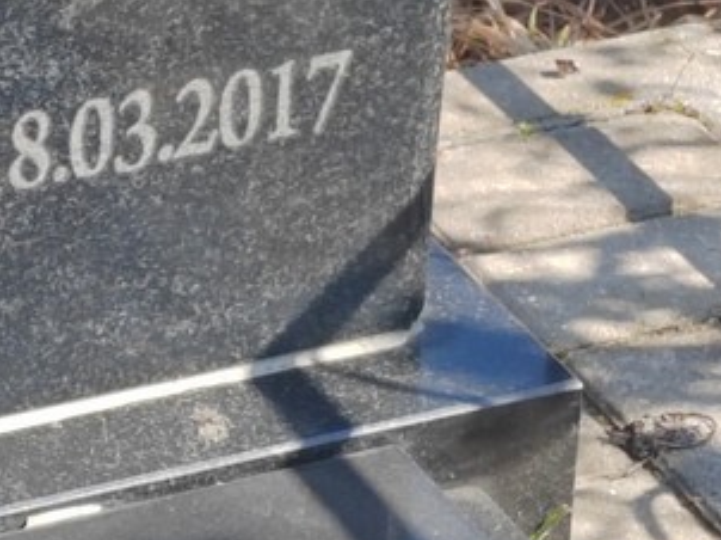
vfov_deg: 7.3
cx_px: -43
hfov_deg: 9.6
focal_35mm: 204
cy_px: 103
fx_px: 4246
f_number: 1.9
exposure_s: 1/460
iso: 100
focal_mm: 5.52
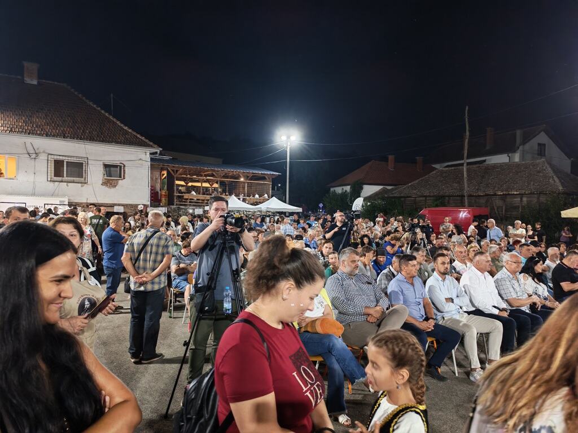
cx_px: 289
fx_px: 451
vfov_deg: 51.4
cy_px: 216
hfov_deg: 65.3
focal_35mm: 27
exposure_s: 1/50
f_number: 1.9
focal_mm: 6.12
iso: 2000
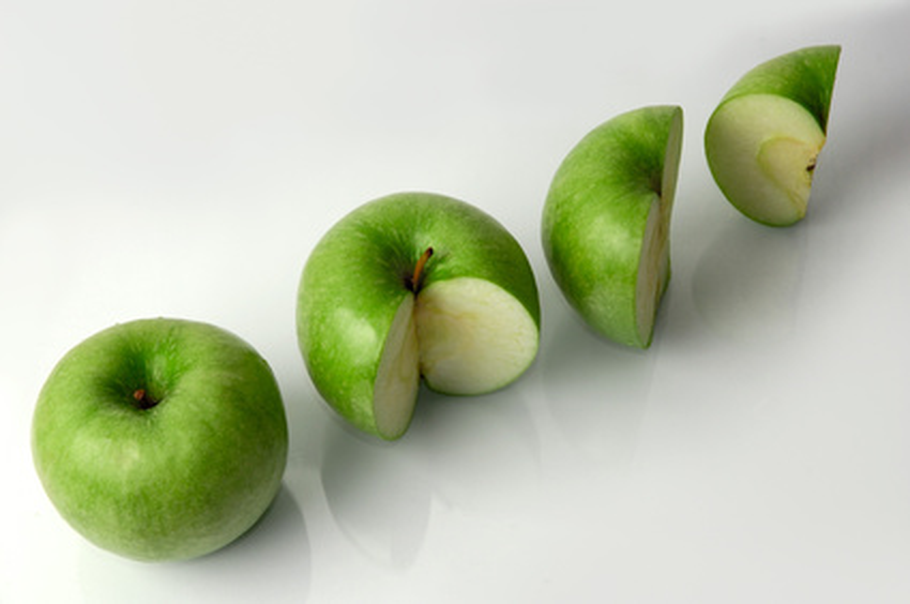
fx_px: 2461
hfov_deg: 21.0
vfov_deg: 14.0
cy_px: 302
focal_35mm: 98
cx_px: 455
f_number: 8
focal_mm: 65
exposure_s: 1/500
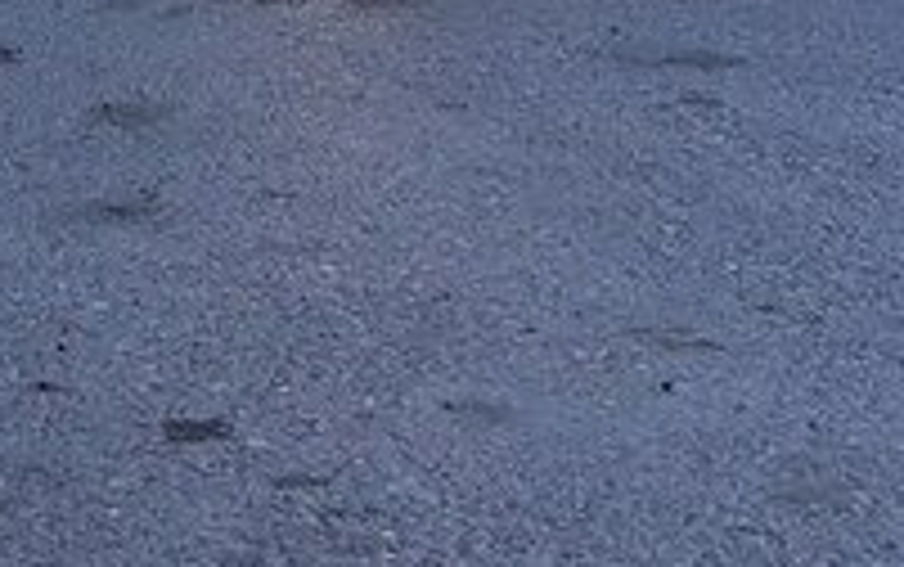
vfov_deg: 12.6
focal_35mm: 94
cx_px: 418
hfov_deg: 22.1
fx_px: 2318
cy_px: -470
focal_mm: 3.71
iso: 40
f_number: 1.7
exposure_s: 1/230
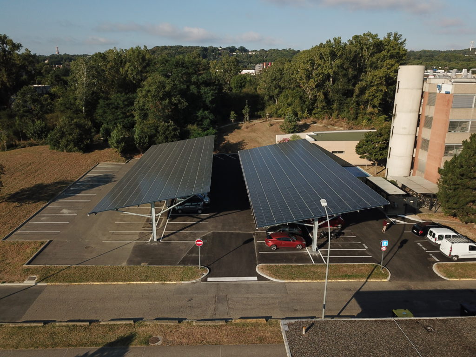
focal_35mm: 26
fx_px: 358
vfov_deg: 53.1
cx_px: 238
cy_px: 178
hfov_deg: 67.3
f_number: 2.2
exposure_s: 1/1600
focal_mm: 4.73
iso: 100
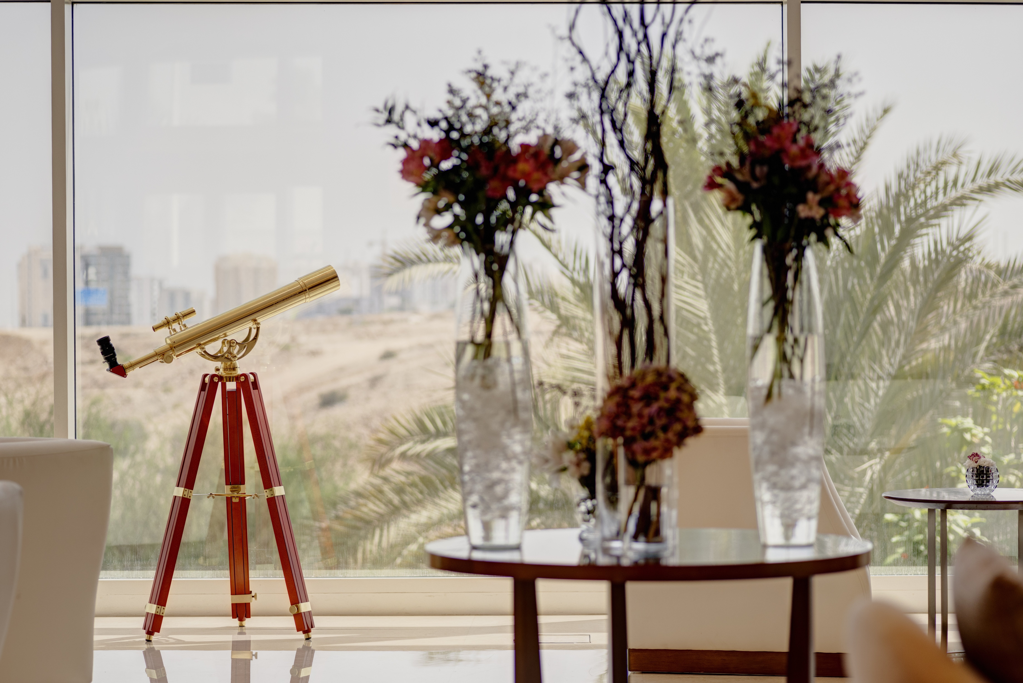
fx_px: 2842
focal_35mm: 100
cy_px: 342
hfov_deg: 20.4
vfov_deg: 13.7
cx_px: 512
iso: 320
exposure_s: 1/1000
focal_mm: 100
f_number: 3.5
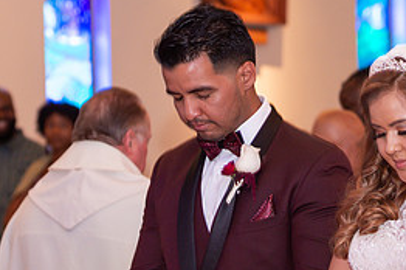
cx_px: 387
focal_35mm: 217
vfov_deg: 6.3
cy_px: 152
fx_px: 2444
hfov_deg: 9.4
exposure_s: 1/60
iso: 1250
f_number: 4.5
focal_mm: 98
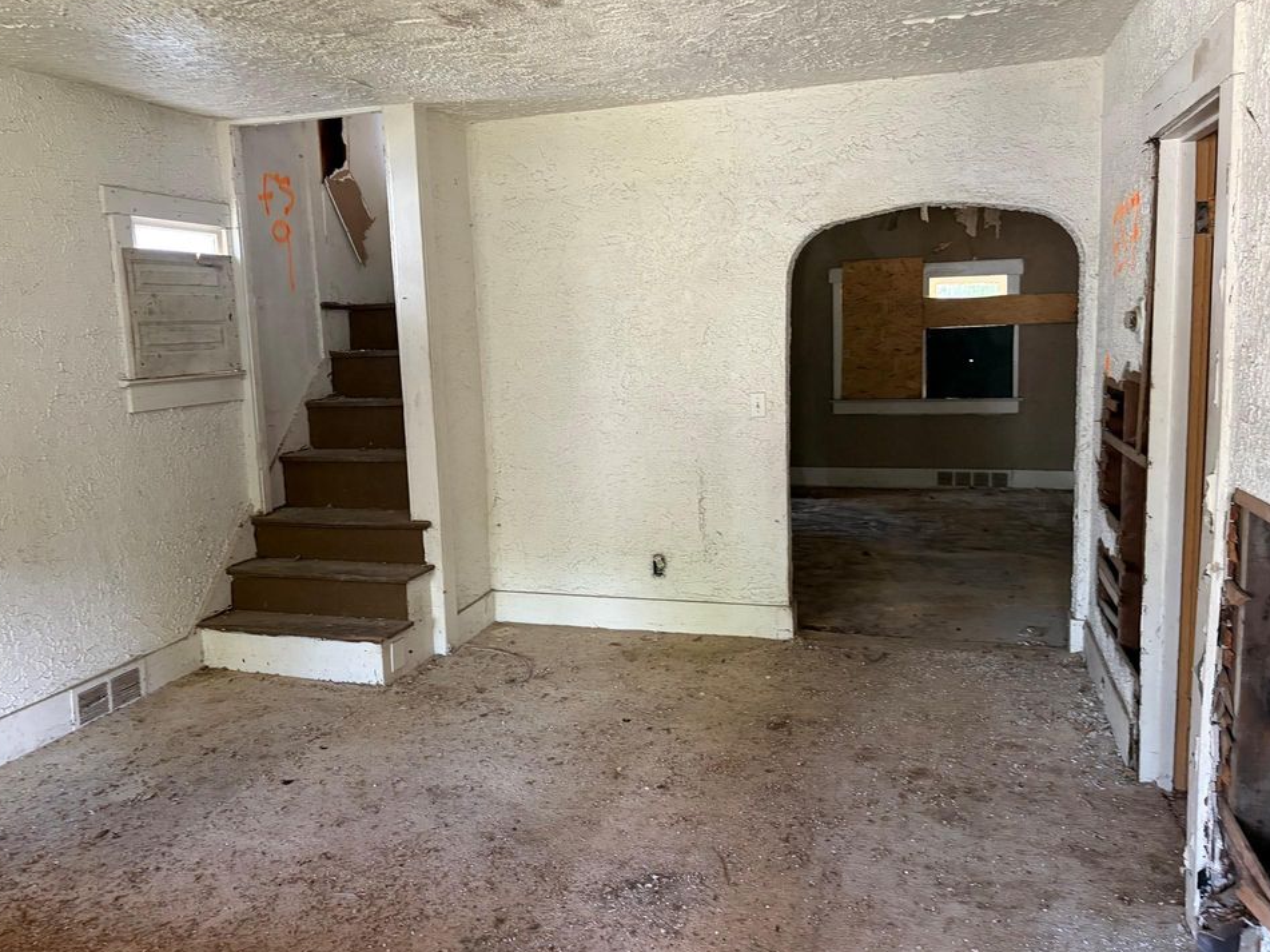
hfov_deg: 63.4
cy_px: 477
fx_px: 1027
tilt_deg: -6.9
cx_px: 600
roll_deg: +3.7
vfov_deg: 49.7
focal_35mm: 28
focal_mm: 5.96
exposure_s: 1/60
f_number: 1.6
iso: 250
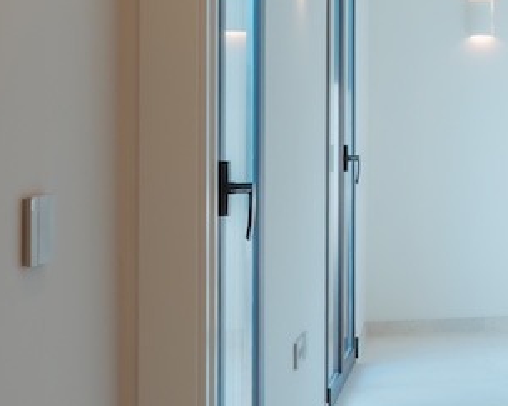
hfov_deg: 15.8
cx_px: 994
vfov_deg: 15.6
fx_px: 1472
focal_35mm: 98
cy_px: 93
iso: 80
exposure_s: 1/4
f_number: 14
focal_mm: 16.5
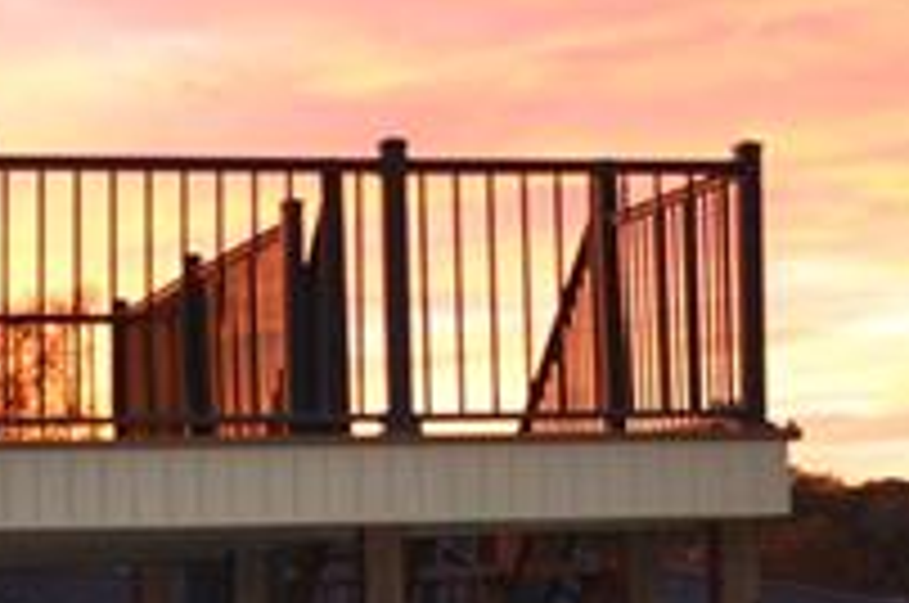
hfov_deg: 14.9
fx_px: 3454
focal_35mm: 137
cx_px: 724
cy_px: 274
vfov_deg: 10.0
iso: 800
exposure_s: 1/60
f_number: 3.5
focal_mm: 18
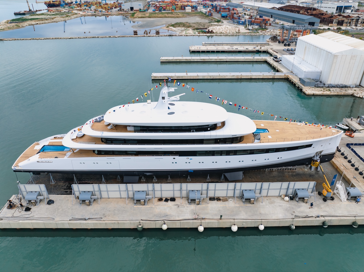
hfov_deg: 71.6
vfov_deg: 56.8
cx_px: 182
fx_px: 252
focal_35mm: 24
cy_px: 136
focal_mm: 12.29
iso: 100
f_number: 2.8
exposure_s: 1/1000
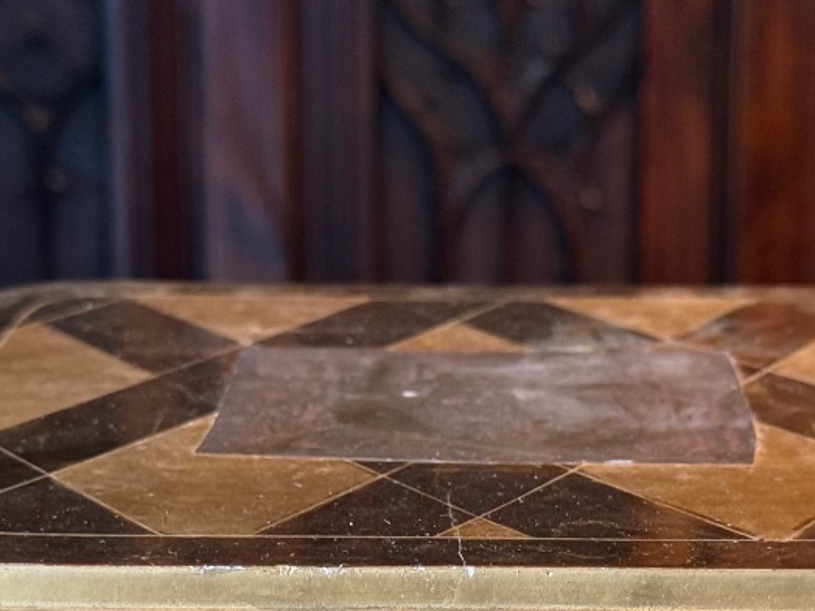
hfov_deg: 17.8
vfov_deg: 13.3
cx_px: 535
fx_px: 2590
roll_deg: +0.2
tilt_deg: -15.8
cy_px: 585
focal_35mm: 110
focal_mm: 6.76
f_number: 1.78
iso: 160
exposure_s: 1/50
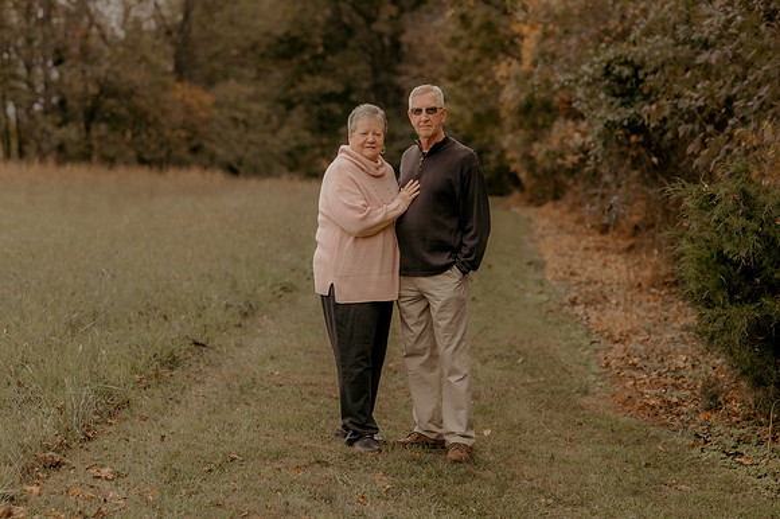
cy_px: 260
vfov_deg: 16.1
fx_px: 1841
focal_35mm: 85
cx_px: 390
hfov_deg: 23.9
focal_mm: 85
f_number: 2.8
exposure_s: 1/800
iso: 125
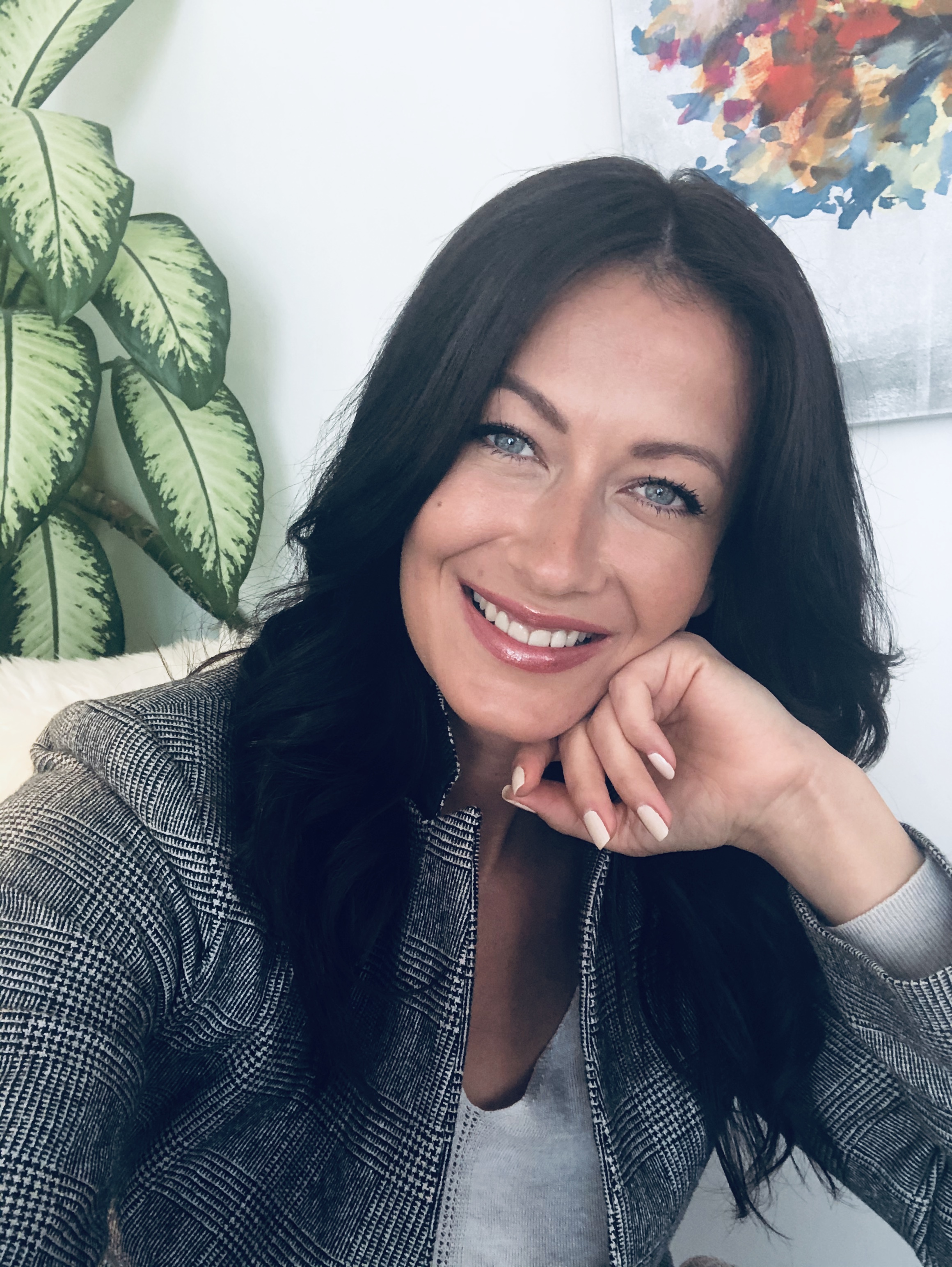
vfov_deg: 56.8
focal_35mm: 32
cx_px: 476
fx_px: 1172
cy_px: 634
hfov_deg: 44.2
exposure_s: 1/120
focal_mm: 2.87
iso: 125
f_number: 2.2
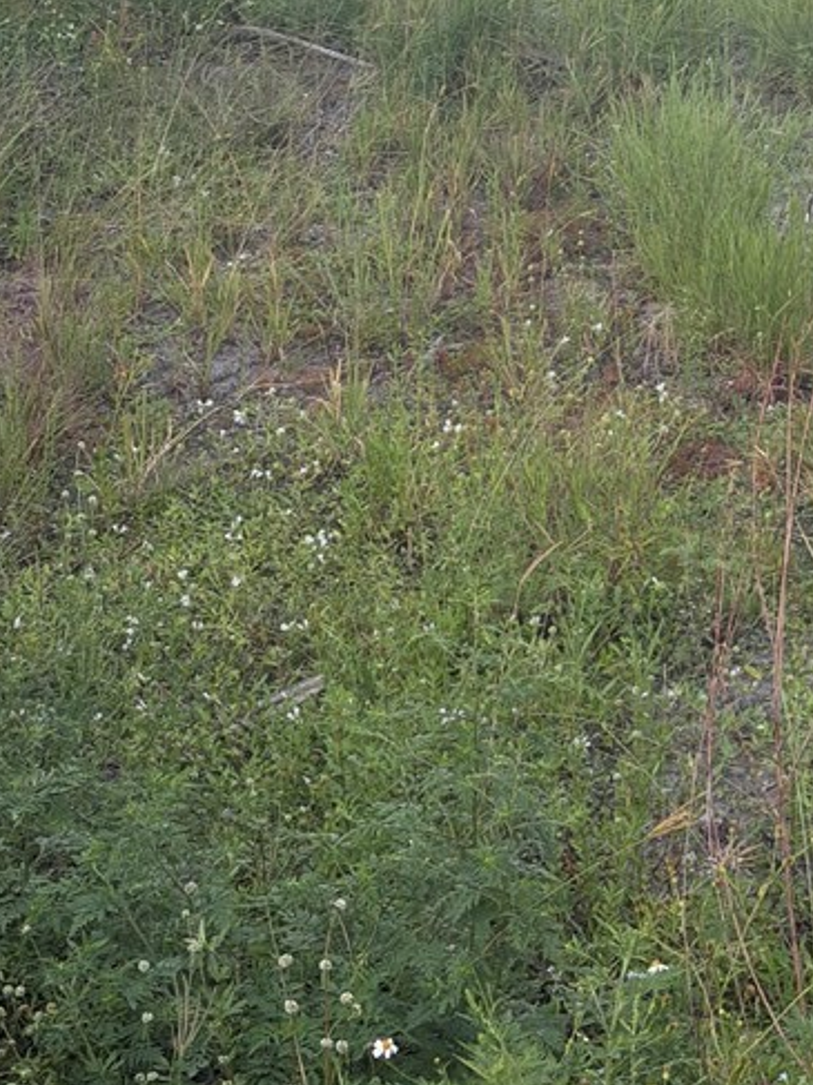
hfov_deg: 14.6
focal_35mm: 101
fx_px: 3164
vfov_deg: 19.1
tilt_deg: -12.8
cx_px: 626
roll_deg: +0.6
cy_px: 102
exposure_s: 1/291
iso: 80
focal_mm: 6.76
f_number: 1.78
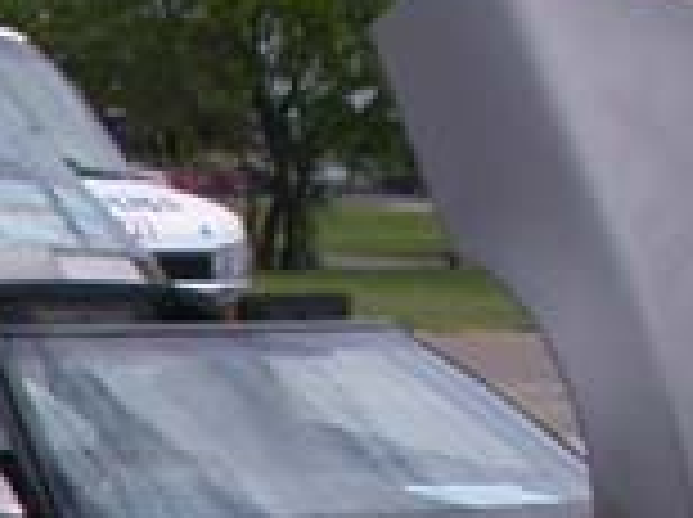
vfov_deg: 7.3
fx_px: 3958
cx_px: -882
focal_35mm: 198
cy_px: 937
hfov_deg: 9.1
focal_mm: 7.85
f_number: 7.5
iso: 100
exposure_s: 1/490
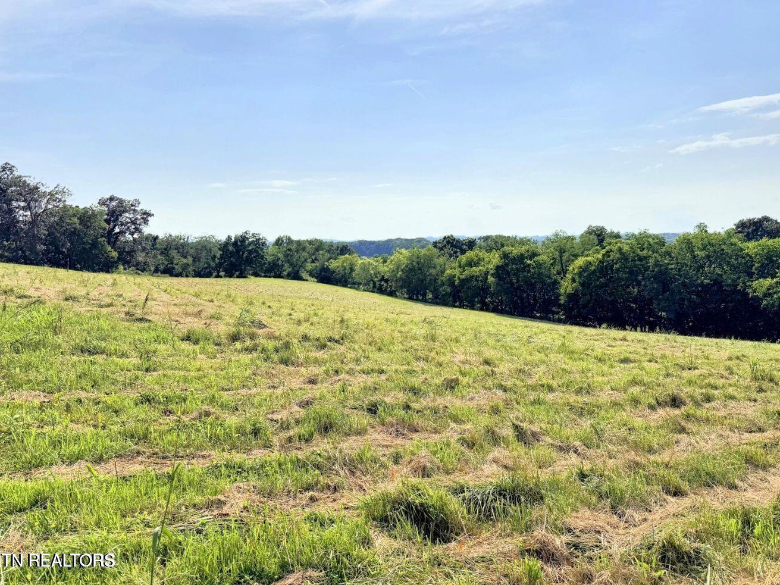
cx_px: 393
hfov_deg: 69.4
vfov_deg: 54.9
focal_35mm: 25
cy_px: 283
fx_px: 563
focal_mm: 6.76
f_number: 1.78
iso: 80
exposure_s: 1/14286
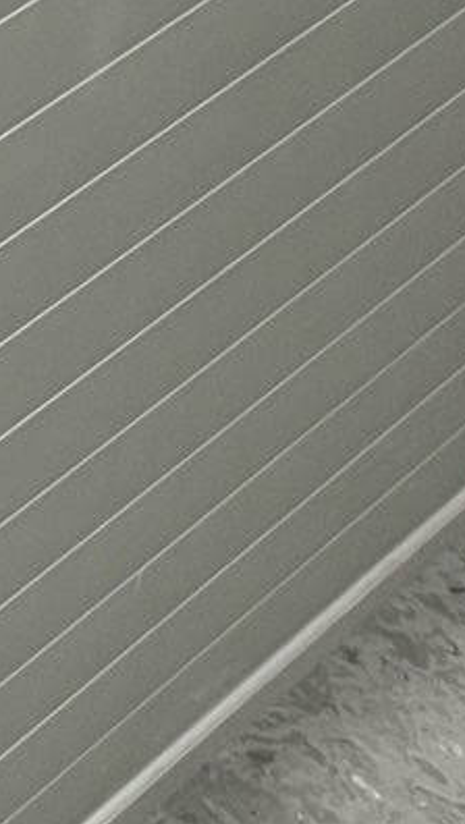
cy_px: 115
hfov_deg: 8.1
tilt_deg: -38.4
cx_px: -338
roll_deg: -2.7
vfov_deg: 14.6
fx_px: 3193
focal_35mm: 146
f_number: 1.6
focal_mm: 5.1
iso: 125
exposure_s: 1/50
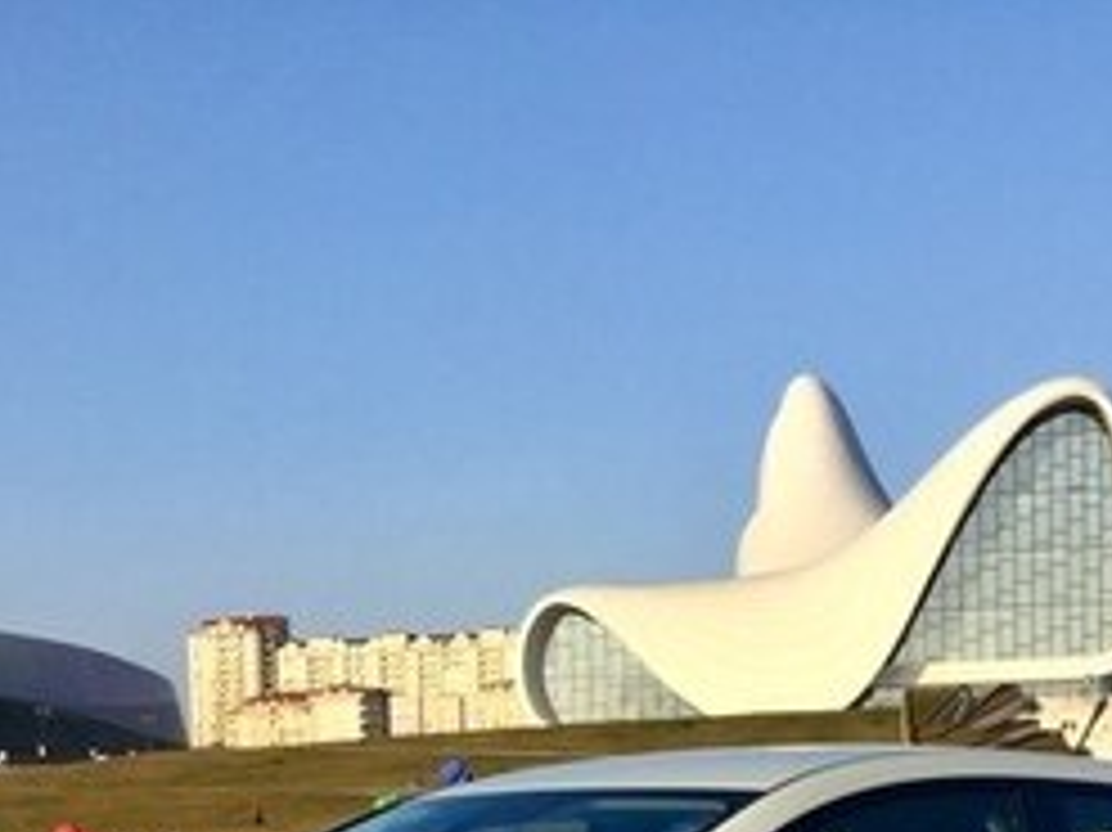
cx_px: 545
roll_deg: +0.7
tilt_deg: -5.4
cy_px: 1109
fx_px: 2665
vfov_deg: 16.7
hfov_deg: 23.6
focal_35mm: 83
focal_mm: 3.3
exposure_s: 1/936
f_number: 2.4
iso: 25
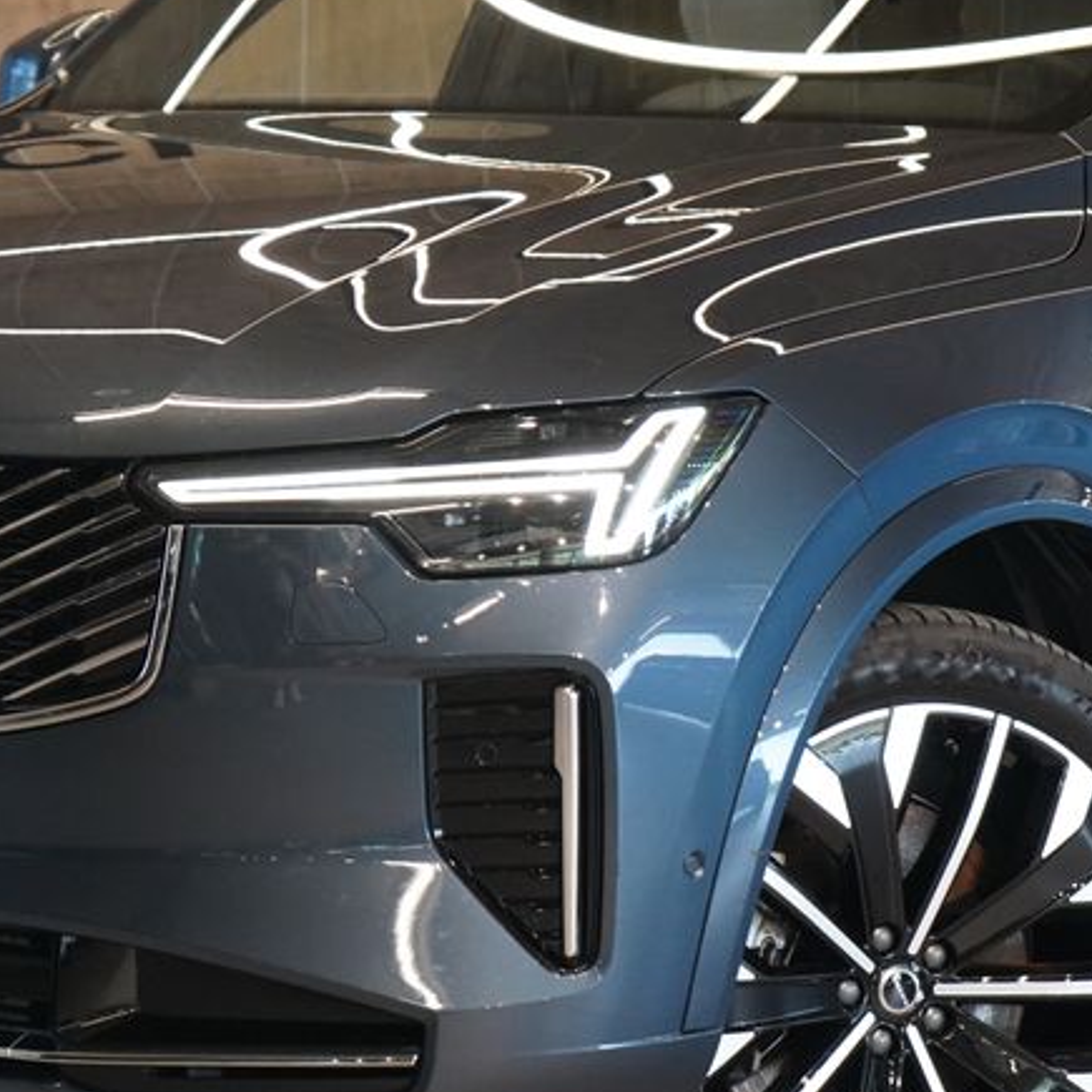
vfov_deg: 12.5
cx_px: 341
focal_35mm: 140
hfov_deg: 12.5
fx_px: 4997
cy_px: 621
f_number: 5.6
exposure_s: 1/160
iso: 5000
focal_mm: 70
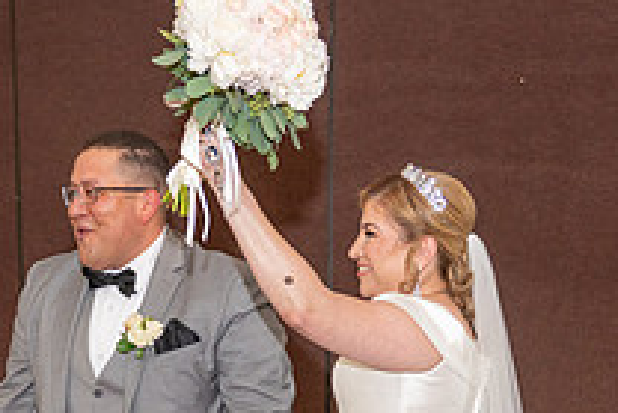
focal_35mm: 93
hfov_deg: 21.9
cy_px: 681
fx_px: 1598
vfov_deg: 13.6
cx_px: 291
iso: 800
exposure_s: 1/125
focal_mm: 27
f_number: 3.5
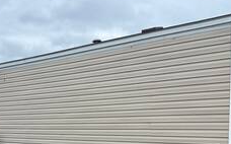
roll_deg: -1.8
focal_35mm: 62
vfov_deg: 20.2
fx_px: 390
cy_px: 147
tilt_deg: -1.2
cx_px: 82
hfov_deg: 32.8
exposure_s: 1/903
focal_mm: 5.96
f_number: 1.6
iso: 50
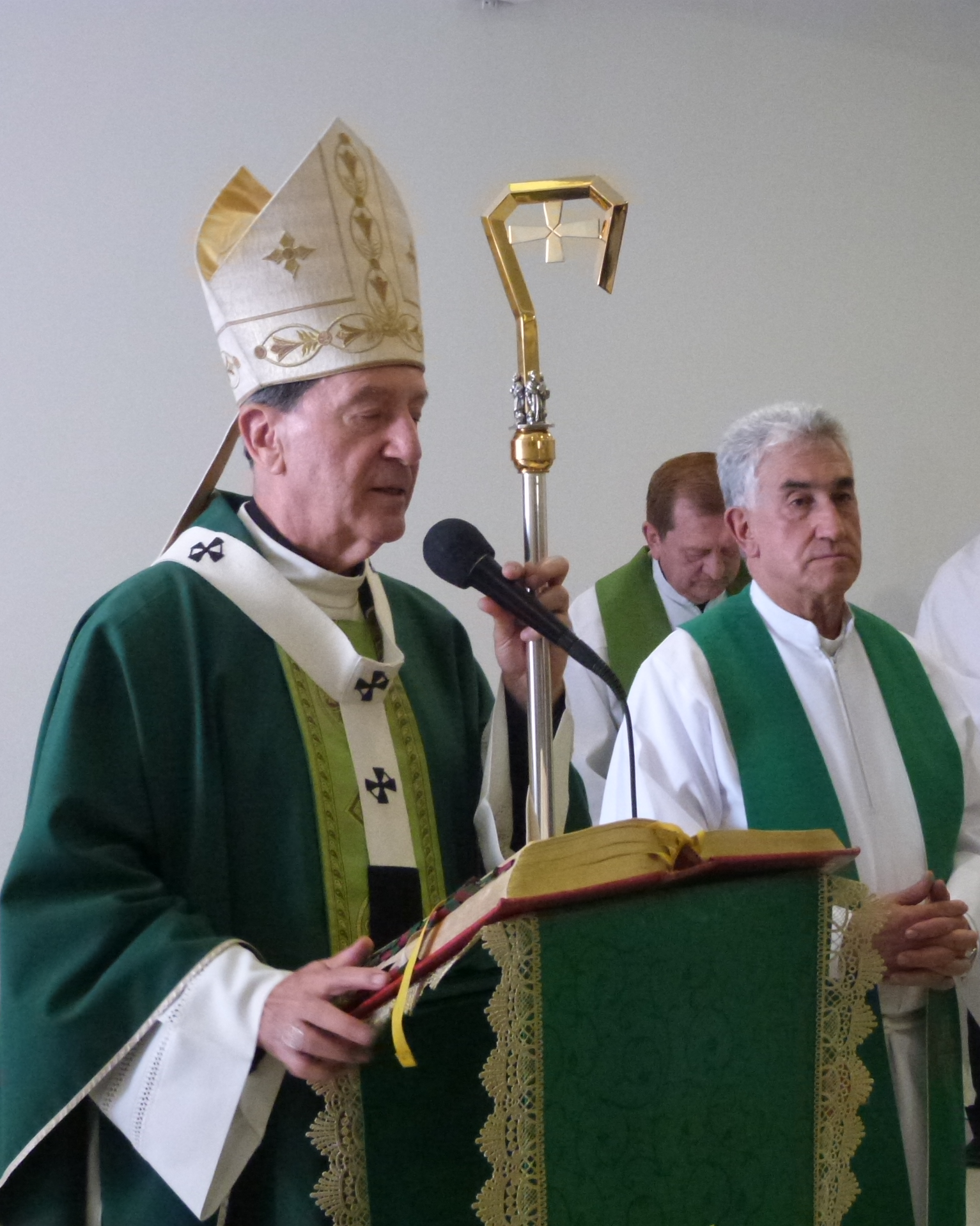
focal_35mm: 73
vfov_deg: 26.1
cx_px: 659
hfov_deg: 20.9
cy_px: 613
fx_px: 2647
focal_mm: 10
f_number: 3.2
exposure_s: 1/30
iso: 800
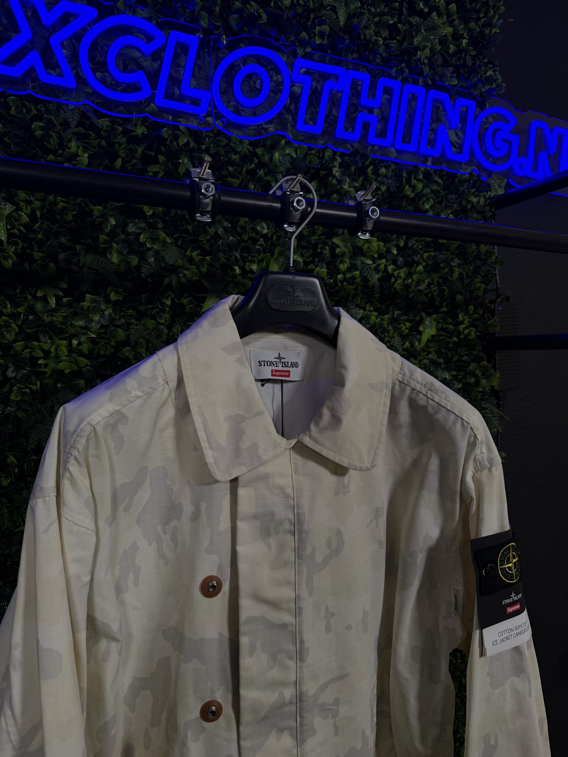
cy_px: 378
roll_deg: -1.0
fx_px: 525
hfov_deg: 56.8
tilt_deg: -2.3
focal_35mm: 24
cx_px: 284
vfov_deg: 71.6
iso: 125
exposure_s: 1/84
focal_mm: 6.76
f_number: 1.78
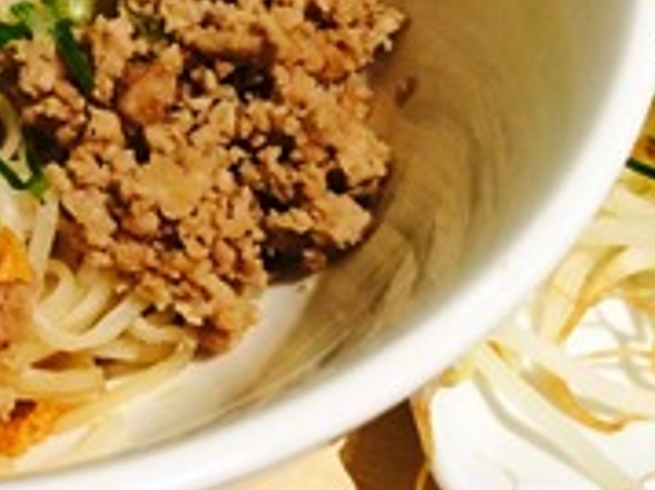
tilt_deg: -49.3
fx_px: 1532
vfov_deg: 17.4
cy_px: -79
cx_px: -48
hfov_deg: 22.9
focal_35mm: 81
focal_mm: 4.15
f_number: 2.2
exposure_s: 1/30
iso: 200
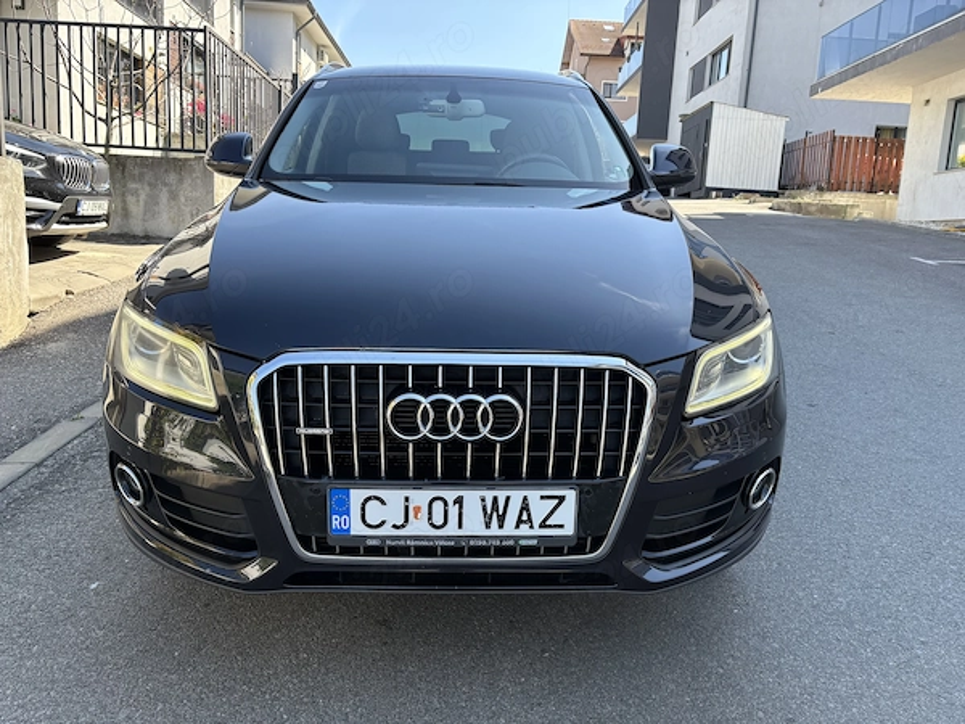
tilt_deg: -8.9
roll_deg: -3.4
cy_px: 362
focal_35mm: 26
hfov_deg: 67.3
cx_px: 482
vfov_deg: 53.1
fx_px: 725
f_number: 1.6
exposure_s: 1/687
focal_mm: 5.96
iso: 64
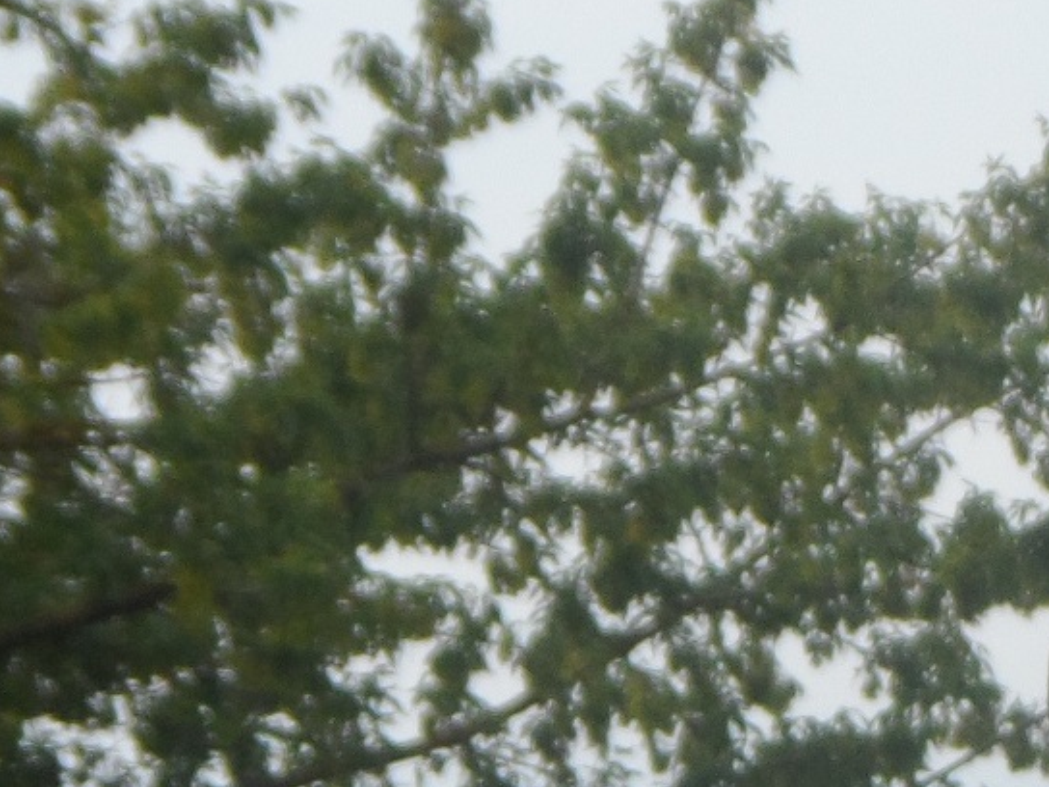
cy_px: 982
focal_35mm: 591
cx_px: 1662
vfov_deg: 2.5
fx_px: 17910
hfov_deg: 3.3
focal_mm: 24.6
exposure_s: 1/350
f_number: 5.2
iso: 80
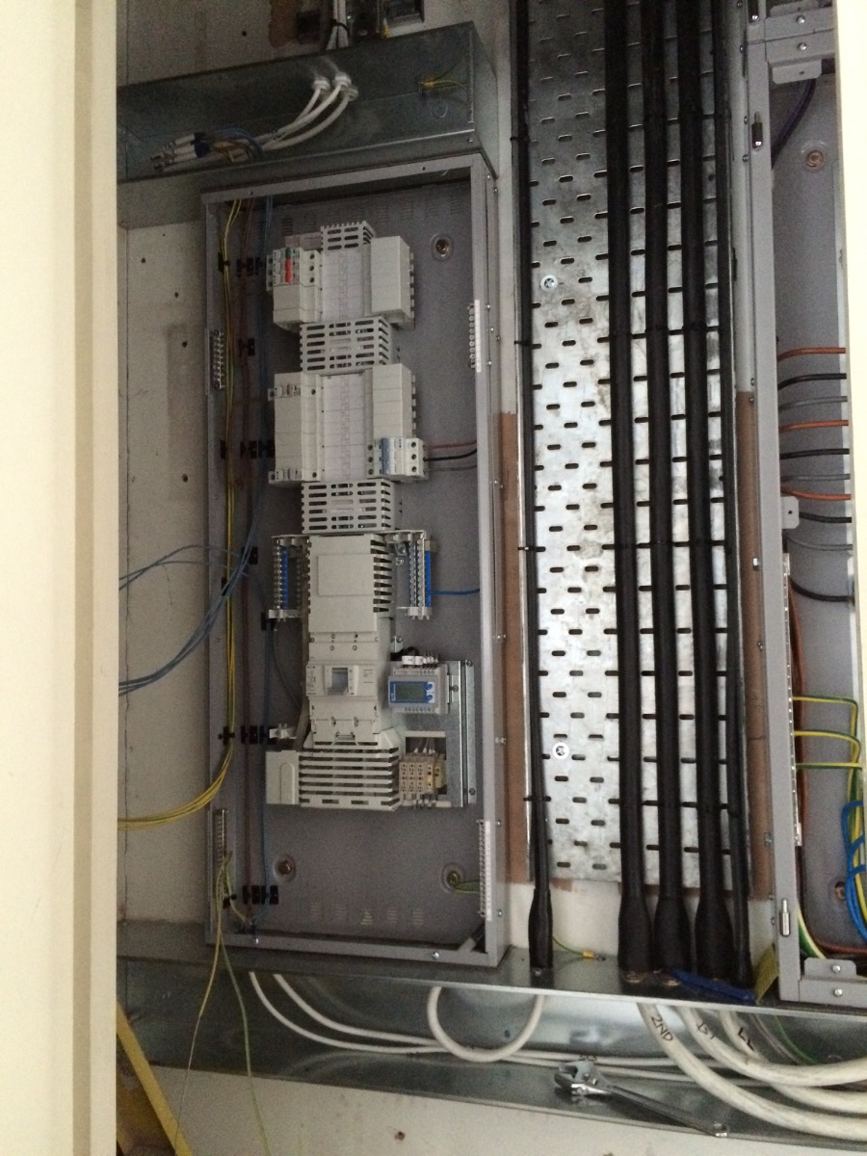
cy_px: 578
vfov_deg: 61.7
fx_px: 968
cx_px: 434
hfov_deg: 48.2
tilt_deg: +3.0
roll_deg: +1.7
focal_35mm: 29
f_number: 2.2
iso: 400
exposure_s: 1/15
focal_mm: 4.15
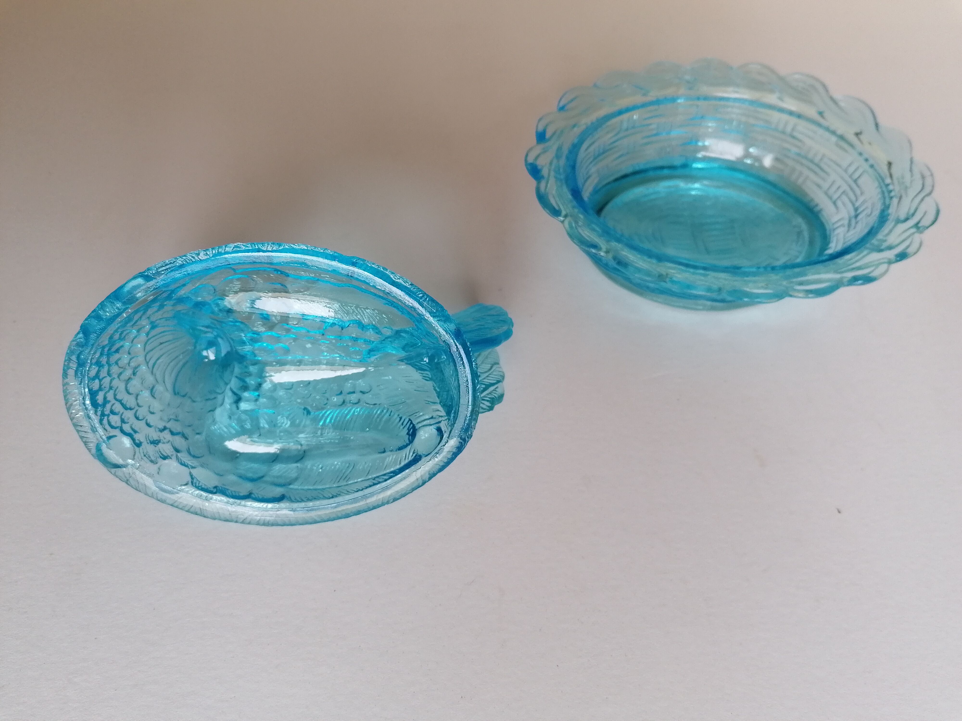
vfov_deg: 51.4
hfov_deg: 65.3
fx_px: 750
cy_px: 360
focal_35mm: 27
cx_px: 481
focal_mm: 4.75
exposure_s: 1/50
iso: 125
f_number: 1.8
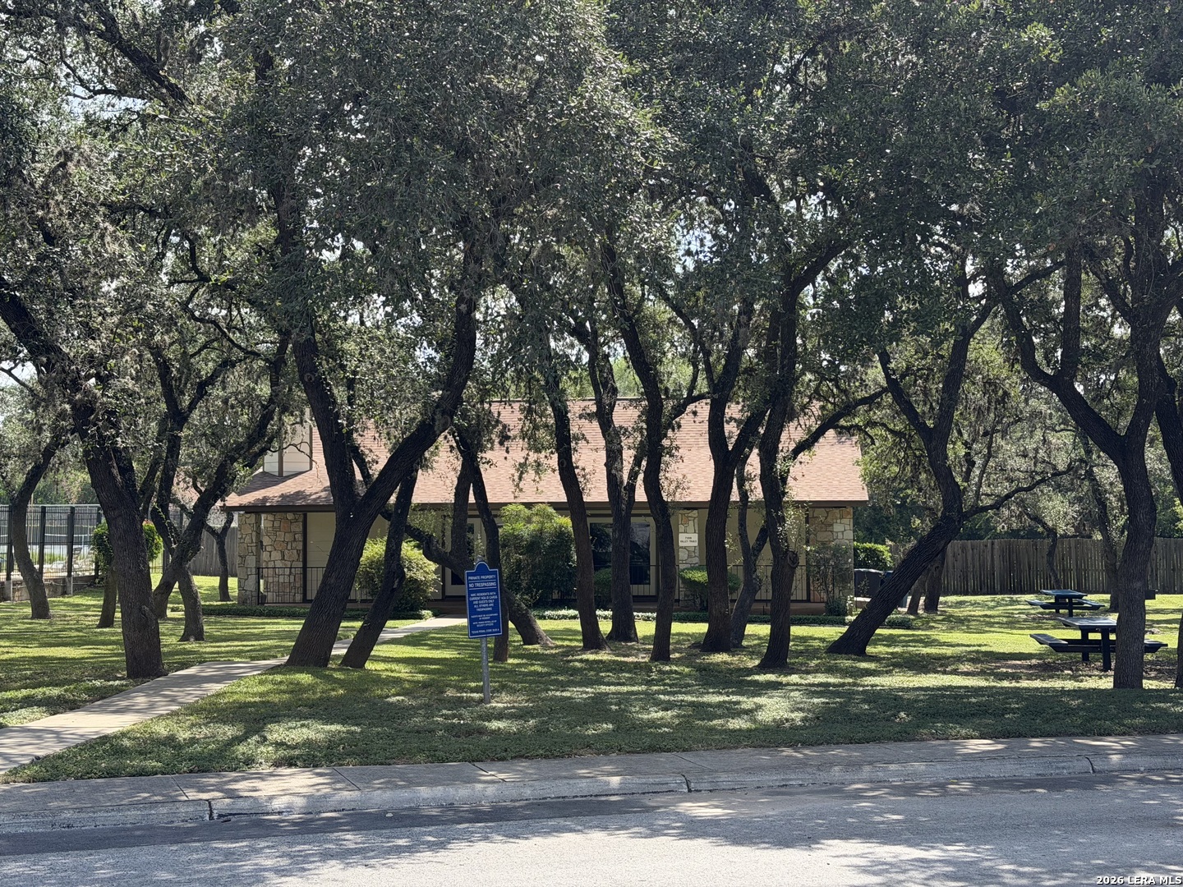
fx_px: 1640
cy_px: 444
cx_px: 592
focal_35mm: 48
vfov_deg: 30.3
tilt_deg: +4.9
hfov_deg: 39.7
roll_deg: +1.3
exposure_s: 1/1307
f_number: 1.78
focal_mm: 6.76
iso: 64
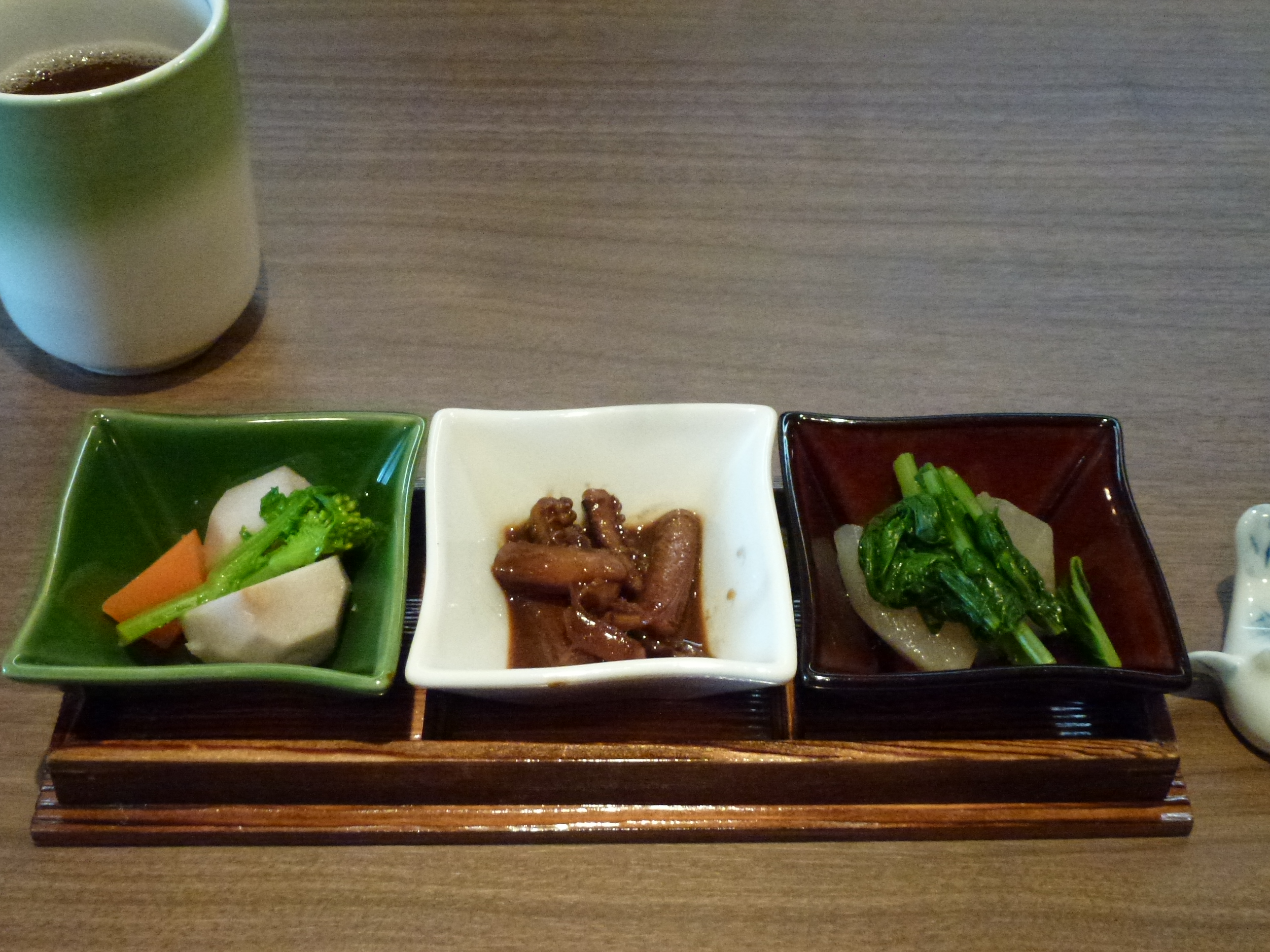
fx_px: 1688
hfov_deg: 41.2
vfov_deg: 31.5
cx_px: 624
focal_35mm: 46
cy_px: 481
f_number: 4
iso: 800
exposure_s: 1/40
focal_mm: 8
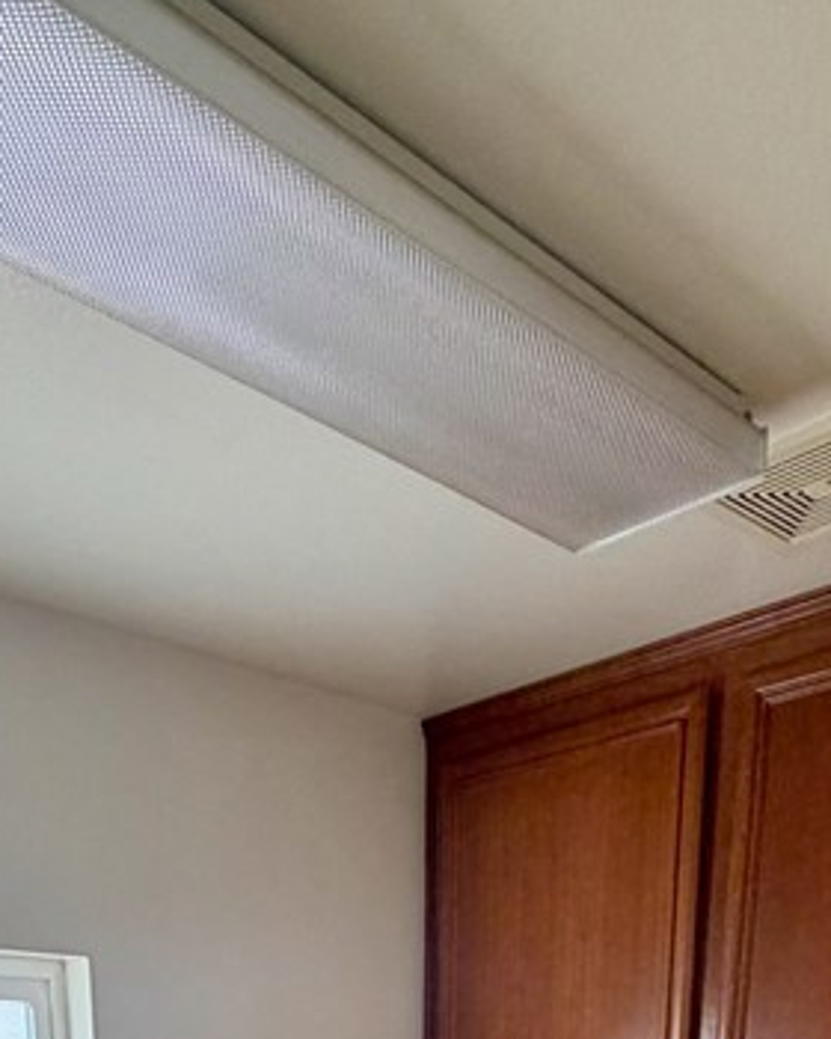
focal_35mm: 40
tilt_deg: -16.6
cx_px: 338
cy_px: 1464
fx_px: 1230
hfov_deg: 37.2
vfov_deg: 30.9
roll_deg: -0.3
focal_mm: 2.22
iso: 200
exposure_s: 1/120
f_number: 2.2
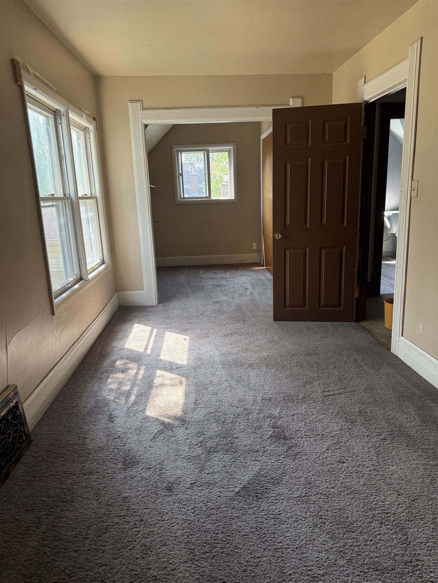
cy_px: 292
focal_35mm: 24
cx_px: 219
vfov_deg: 71.6
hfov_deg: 56.8
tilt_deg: -12.3
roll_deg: +1.3
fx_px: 405
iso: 160
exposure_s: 1/198
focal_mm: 6.76
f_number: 1.78
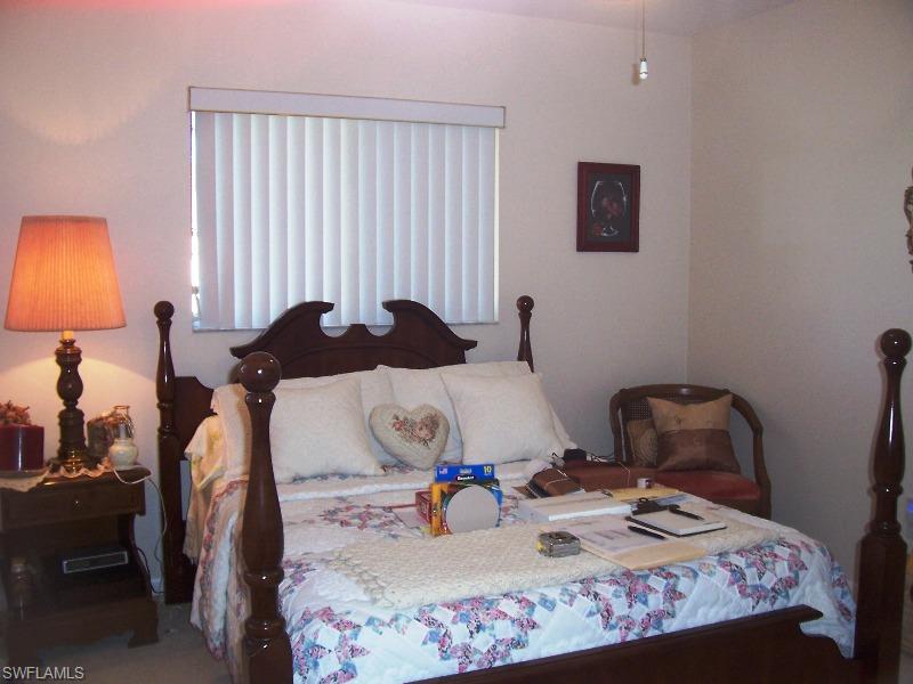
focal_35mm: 34
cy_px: 342
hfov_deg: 54.0
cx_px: 456
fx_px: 897
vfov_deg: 41.8
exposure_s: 1/60
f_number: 2.7
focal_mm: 5.6
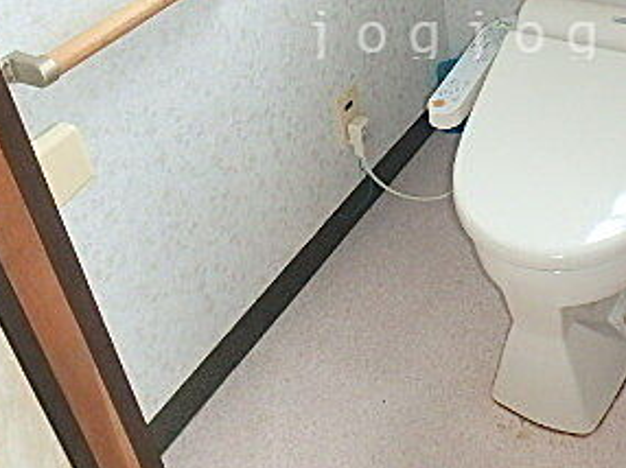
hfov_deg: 39.5
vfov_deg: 29.4
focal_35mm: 47
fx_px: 849
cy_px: 33
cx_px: 457
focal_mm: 3.7
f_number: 3.5
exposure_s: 1/30
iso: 400
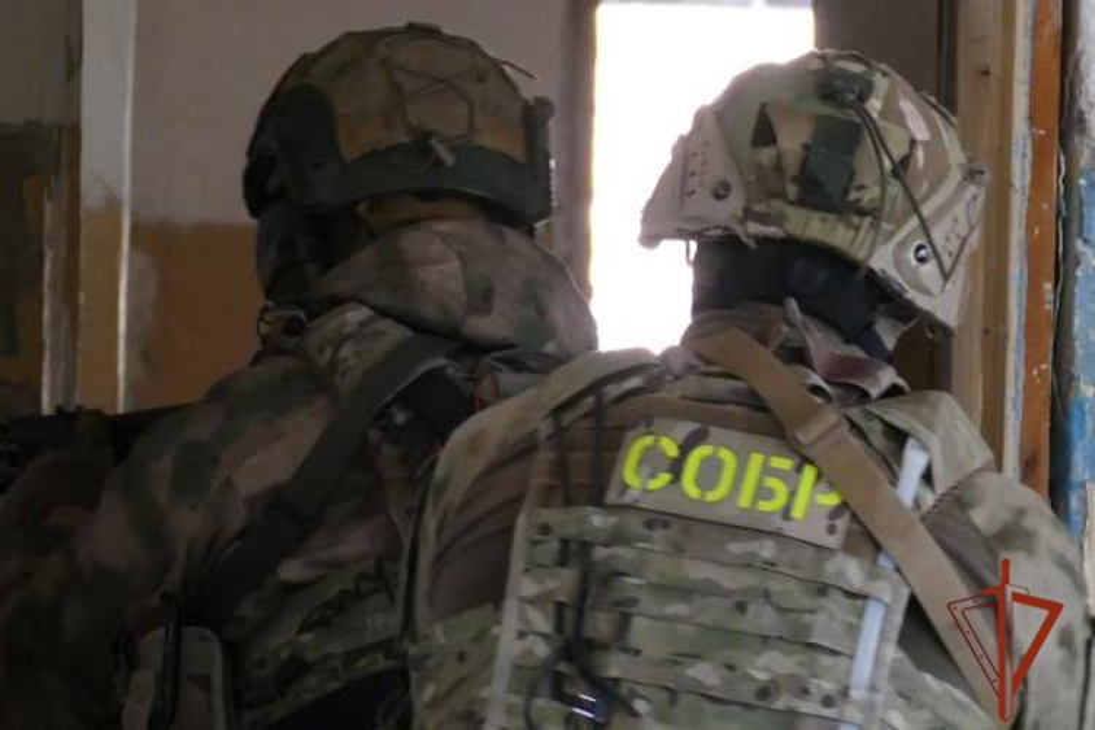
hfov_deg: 16.3
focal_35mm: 126
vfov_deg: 10.9
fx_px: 3832
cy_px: 365
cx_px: 548
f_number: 3.9
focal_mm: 45.89
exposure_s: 1/80
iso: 1600
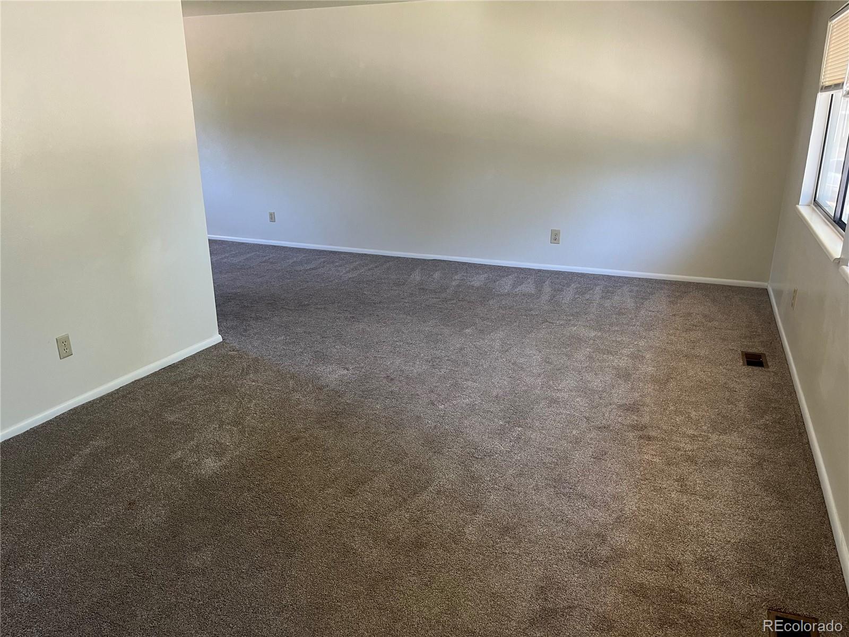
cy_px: 318
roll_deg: -0.4
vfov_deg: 53.1
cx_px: 424
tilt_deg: -17.4
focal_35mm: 26
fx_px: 638
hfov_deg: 67.3
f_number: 1.6
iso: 80
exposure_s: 1/60
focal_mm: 5.1
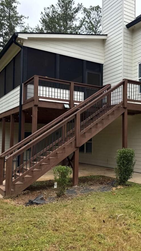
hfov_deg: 33.3
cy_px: 125
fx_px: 233
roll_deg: -0.2
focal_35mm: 35
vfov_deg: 56.6
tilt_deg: +3.4
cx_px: 98
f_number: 1.78
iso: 80
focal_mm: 6.76
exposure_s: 1/1980
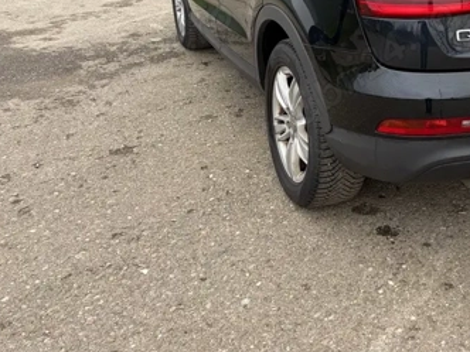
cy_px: 79
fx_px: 638
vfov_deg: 30.3
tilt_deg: -19.2
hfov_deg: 37.9
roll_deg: -2.0
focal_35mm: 47
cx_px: 418
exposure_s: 1/121
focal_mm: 5.96
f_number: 1.6
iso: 40
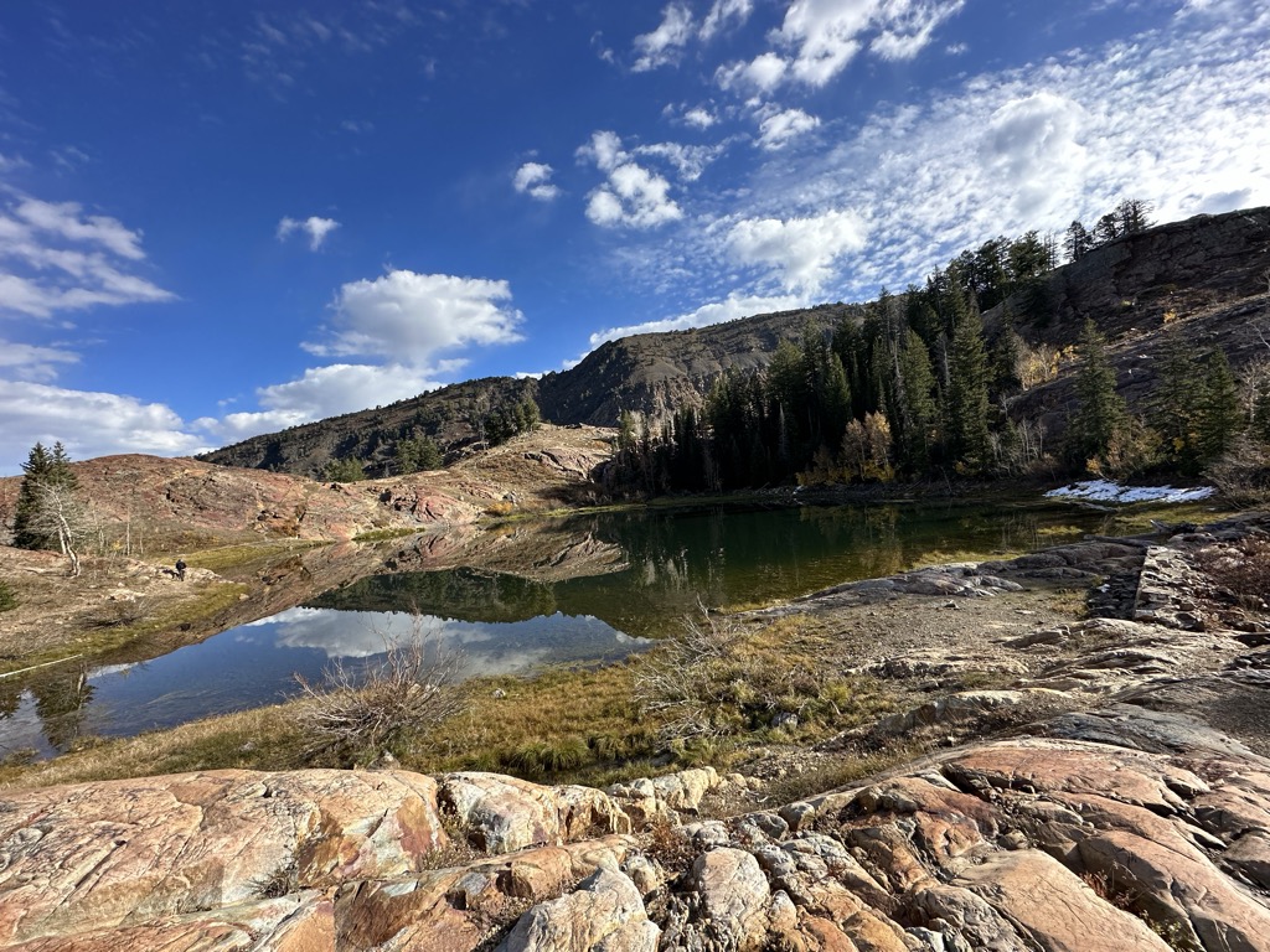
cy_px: 476
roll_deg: +4.0
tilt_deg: +1.6
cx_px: 635
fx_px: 514
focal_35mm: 14
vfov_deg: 85.7
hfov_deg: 102.1
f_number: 2.2
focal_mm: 2.22
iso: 50
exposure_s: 1/955
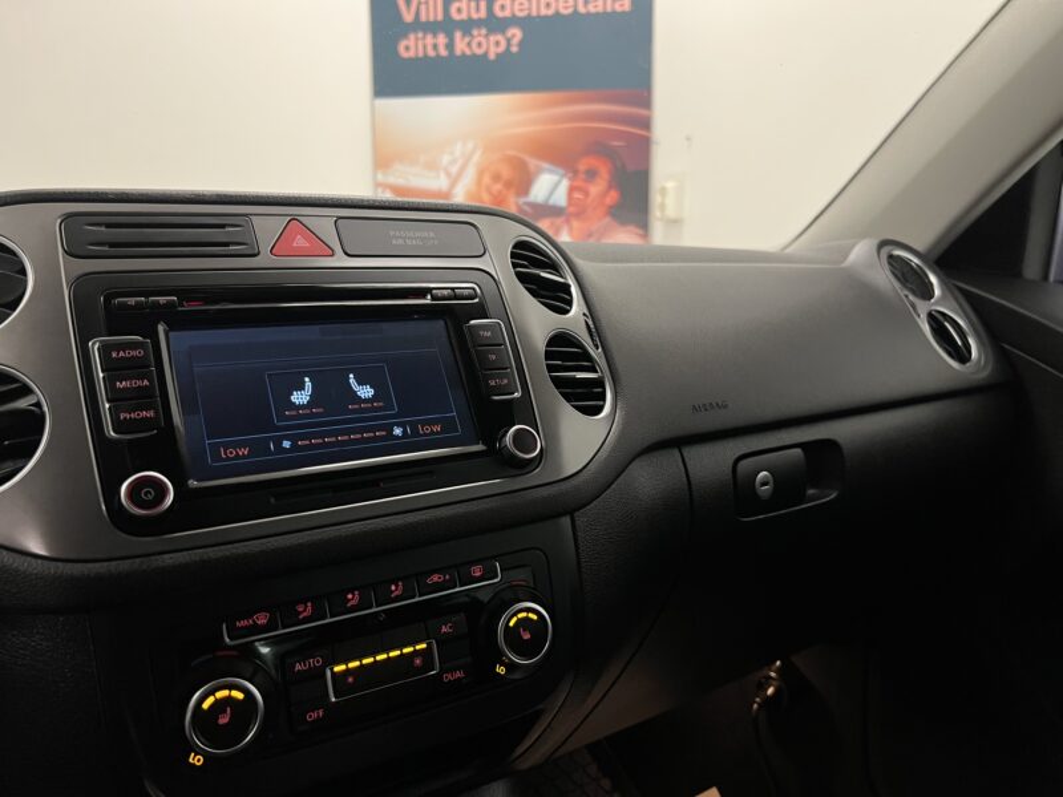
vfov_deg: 53.1
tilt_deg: -12.5
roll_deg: -0.3
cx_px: 532
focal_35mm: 26
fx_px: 798
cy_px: 398
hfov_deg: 67.3
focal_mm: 5.7
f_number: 1.5
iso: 100
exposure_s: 1/50
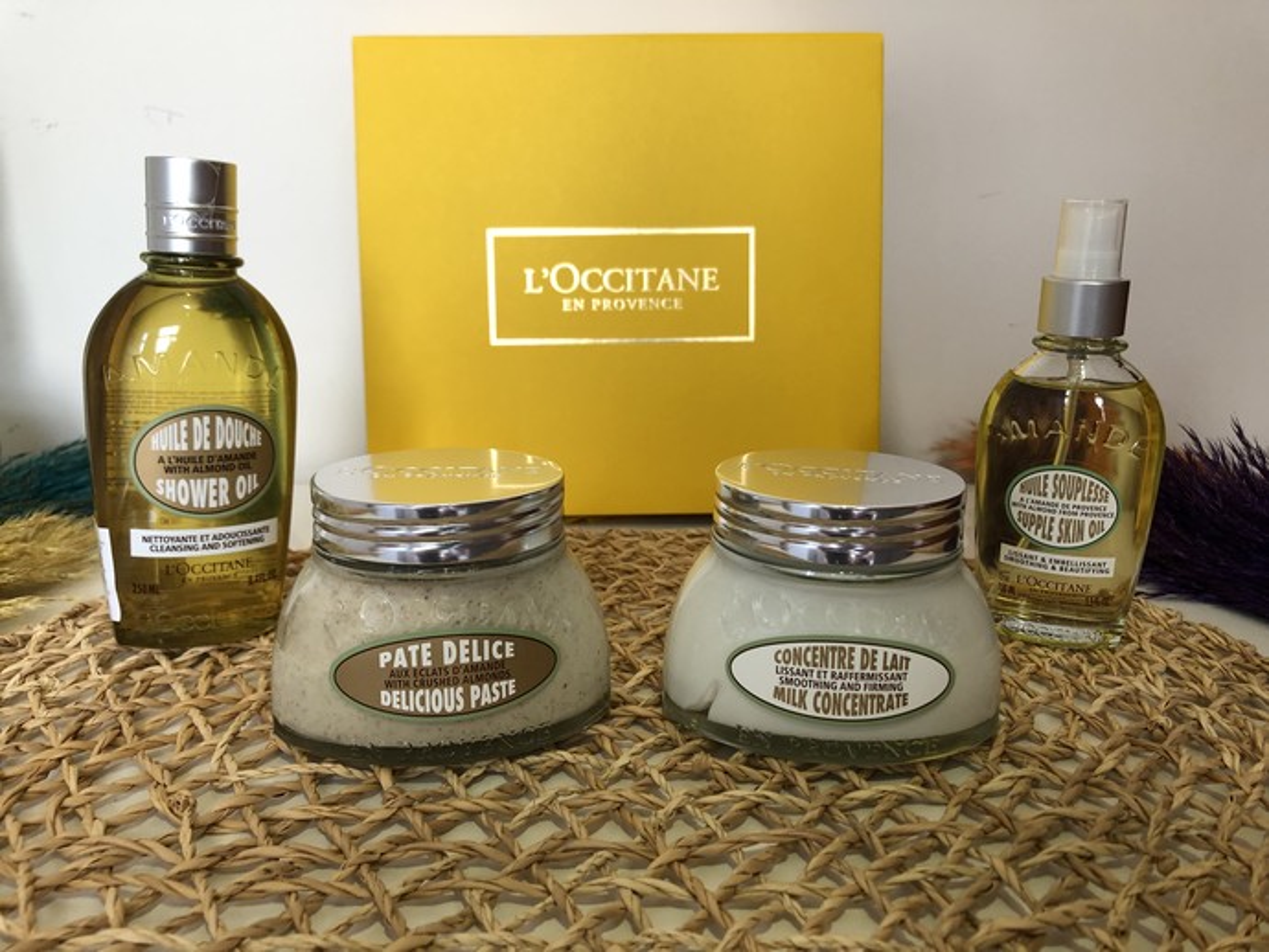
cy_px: 476
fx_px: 1027
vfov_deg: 49.8
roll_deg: -1.1
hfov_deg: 63.4
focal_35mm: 28
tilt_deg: -13.4
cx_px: 634
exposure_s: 1/33
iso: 32
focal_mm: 3.99
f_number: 1.8
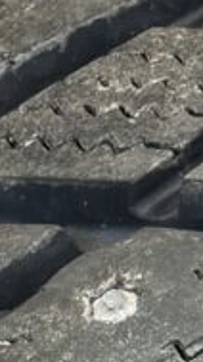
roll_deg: +2.0
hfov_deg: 3.9
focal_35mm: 307
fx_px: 2944
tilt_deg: -22.4
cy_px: 100
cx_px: 349
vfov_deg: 7.0
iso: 160
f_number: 1.6
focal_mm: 5.96
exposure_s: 1/33
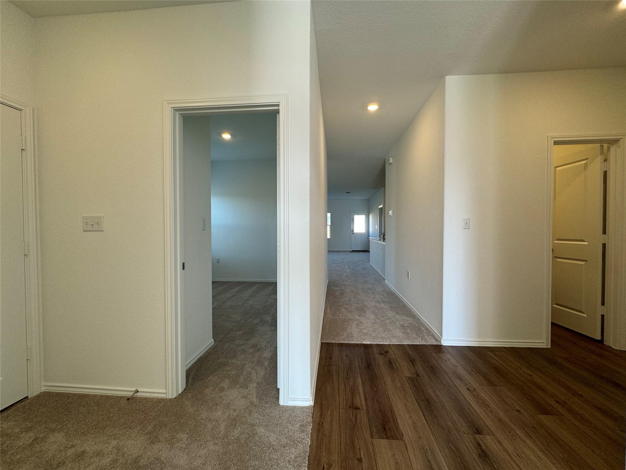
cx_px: 313
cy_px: 235
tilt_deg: -2.0
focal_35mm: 14
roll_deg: +0.1
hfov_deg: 102.1
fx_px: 253
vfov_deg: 85.7
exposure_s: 1/120
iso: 80
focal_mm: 2.22
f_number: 2.2
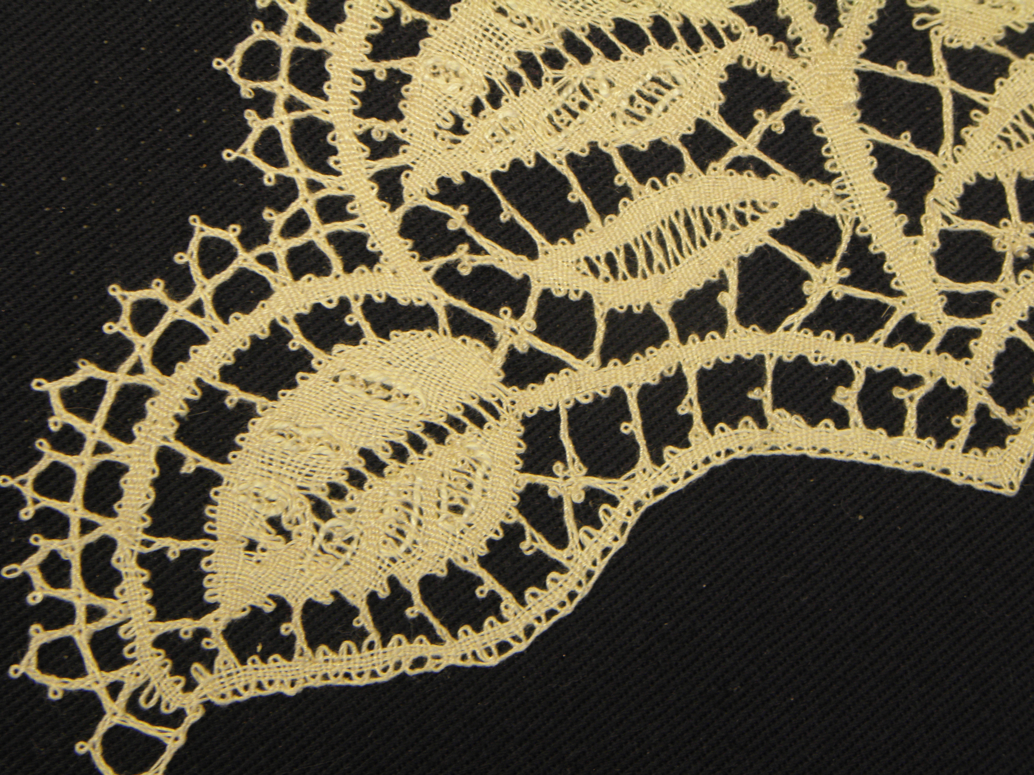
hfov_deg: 14.1
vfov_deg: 10.6
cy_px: 388
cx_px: 517
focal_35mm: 140
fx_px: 4182
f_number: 4.4
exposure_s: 1/10
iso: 125
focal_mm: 24.95
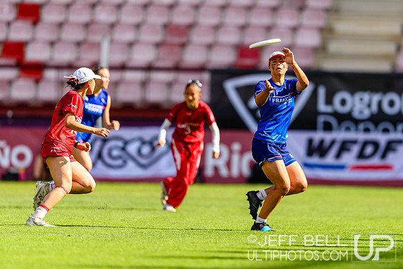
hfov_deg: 3.4
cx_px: 257
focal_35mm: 615
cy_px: 141
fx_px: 6890
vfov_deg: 2.2
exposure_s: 1/1250
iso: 140
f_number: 3.2
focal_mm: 400
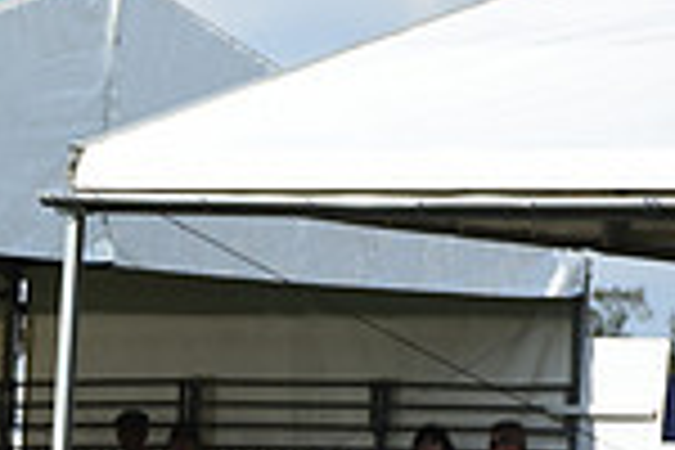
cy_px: 558
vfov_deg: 1.8
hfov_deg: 2.7
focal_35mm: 774
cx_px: -572
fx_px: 14511
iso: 220
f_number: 6.3
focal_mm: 200
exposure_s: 1/1250
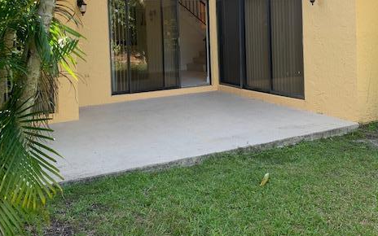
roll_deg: +0.9
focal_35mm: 38
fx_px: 391
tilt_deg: -0.9
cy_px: 51
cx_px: 183
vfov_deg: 32.8
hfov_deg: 51.5
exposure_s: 1/211
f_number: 1.8
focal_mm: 4.25
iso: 25
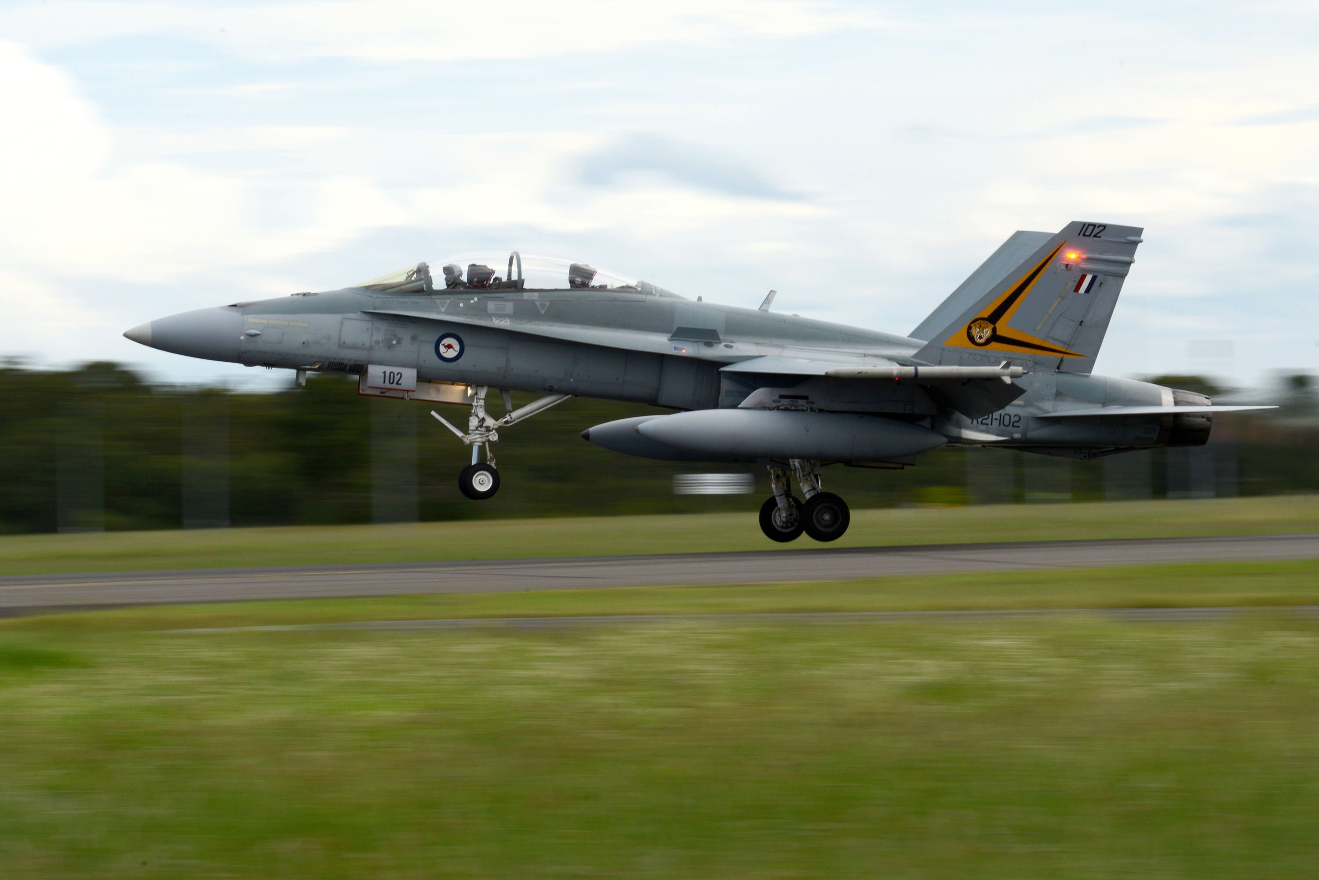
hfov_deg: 11.4
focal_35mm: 180
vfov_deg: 7.6
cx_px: 660
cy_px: 440
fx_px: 6597
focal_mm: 180
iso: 200
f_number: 22
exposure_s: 1/125
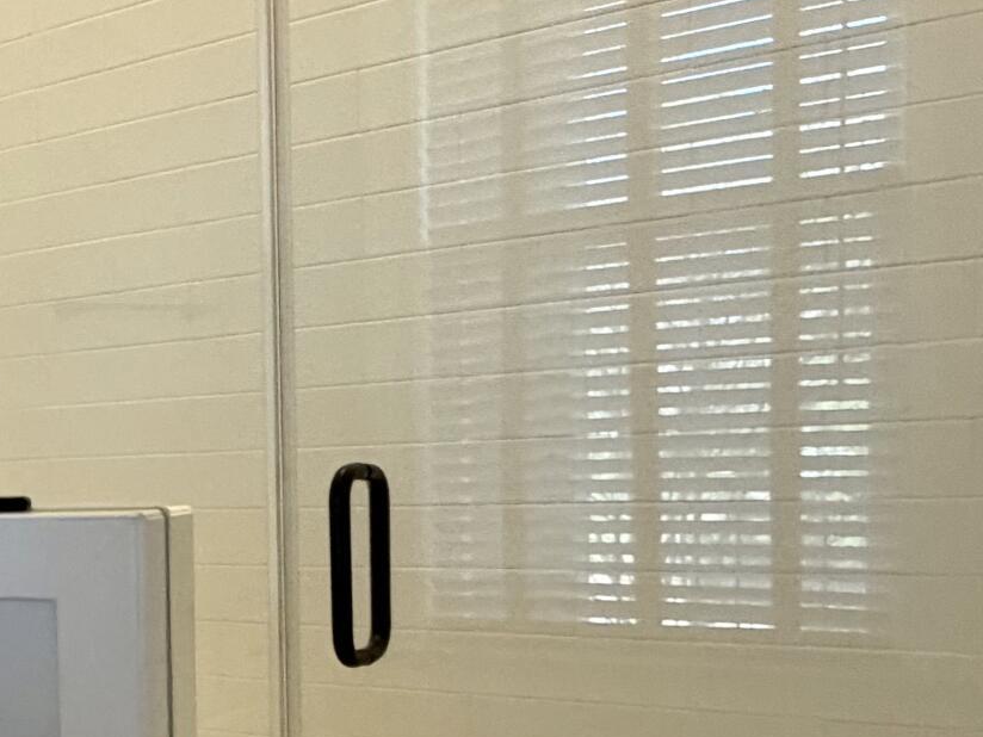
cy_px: 569
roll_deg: +4.0
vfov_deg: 28.1
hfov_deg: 24.8
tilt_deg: -4.4
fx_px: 1448
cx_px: -616
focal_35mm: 51
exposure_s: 1/60
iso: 250
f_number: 2.2
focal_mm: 2.22
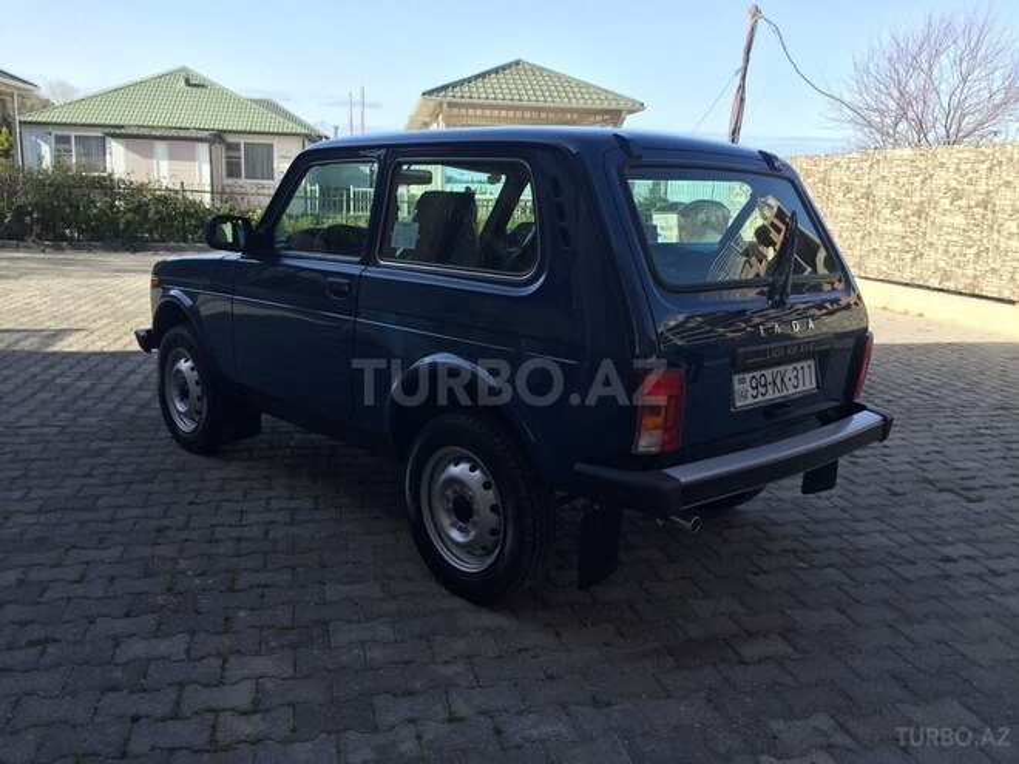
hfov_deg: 61.7
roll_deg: -1.9
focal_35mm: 29
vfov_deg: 48.2
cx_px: 510
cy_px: 382
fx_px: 854
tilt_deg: -14.1
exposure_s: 1/732
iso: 32
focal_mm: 4.15
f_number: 2.2
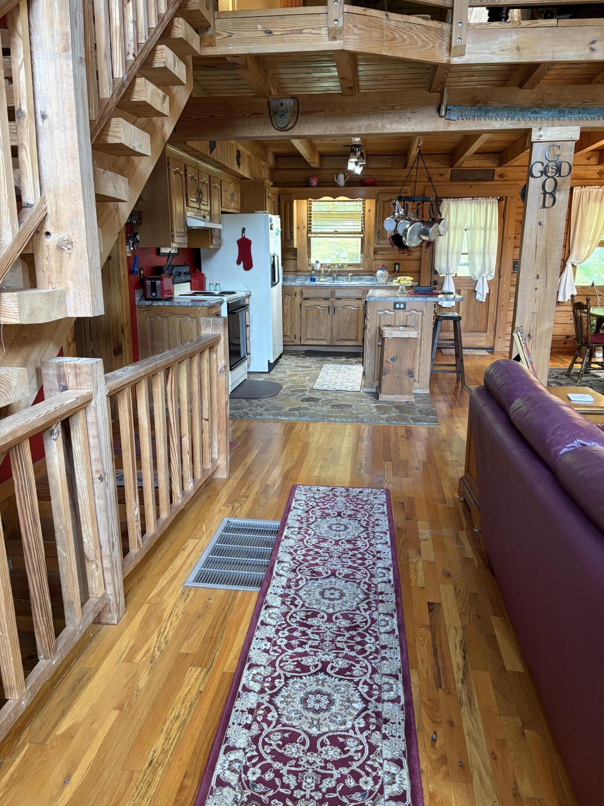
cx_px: 302
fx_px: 605
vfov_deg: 67.3
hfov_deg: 53.1
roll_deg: -0.4
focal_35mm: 26
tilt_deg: -13.3
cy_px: 403
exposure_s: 1/60
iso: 250
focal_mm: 5.96
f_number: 1.6
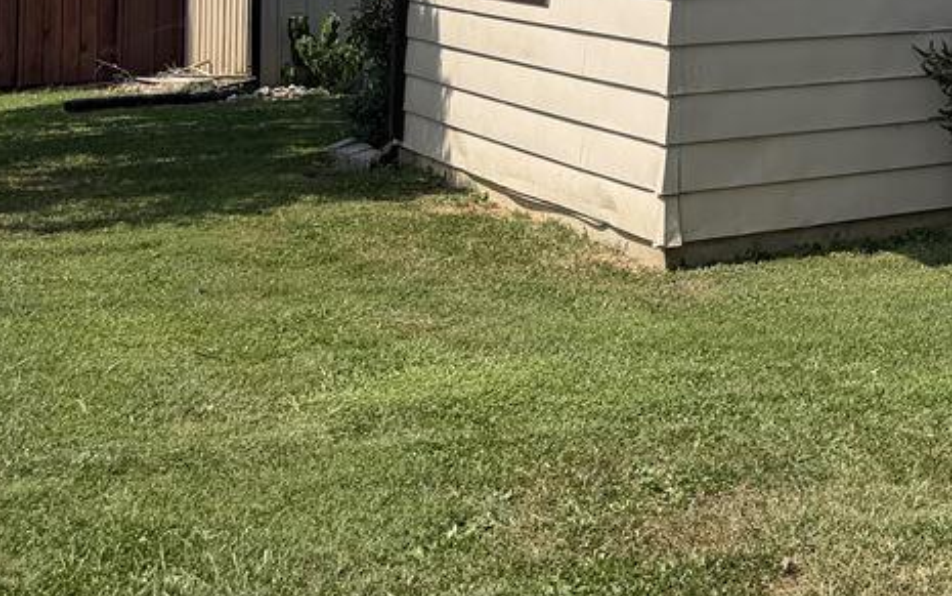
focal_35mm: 70
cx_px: 1220
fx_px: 1817
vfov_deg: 17.5
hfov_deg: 25.5
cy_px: -165
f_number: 1.78
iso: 80
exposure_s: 1/5319
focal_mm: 6.76
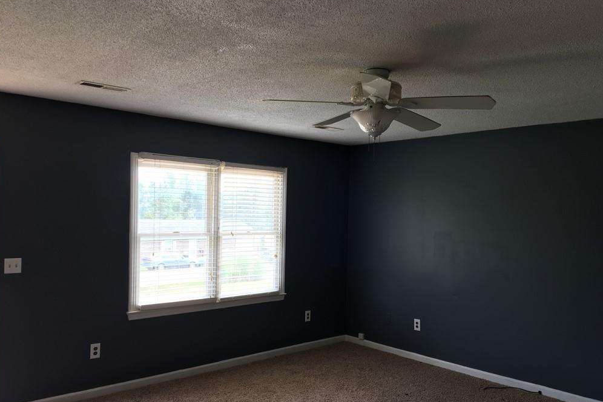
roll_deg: -1.0
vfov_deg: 42.3
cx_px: 305
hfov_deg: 60.3
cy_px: 224
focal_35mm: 31
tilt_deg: -1.4
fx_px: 519
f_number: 2.2
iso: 25
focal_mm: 4.15
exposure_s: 1/40
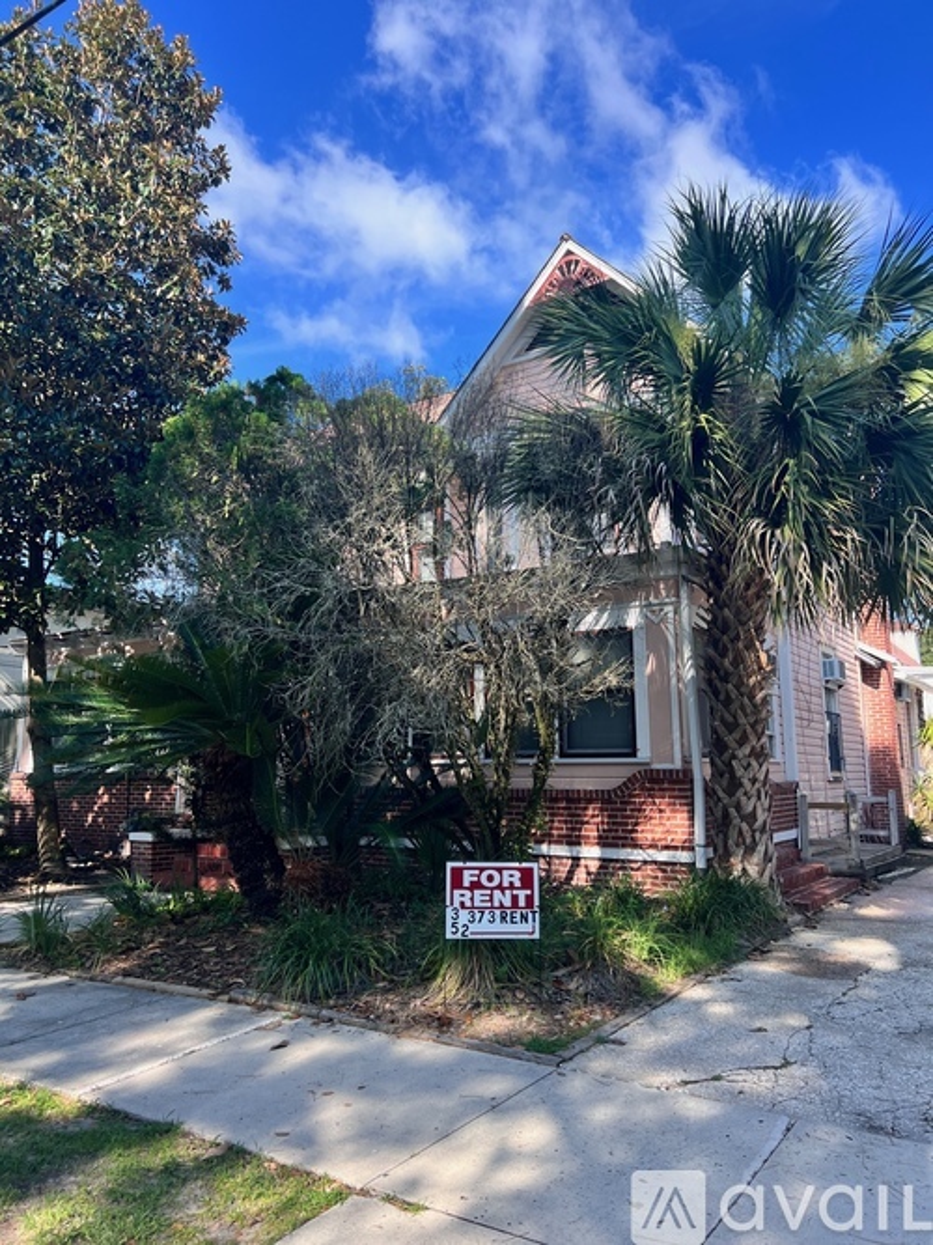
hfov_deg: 53.0
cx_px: 466
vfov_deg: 67.3
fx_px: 935
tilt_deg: +8.9
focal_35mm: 26
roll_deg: -0.1
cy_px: 622
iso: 50
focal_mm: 5.7
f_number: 1.5
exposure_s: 1/1224
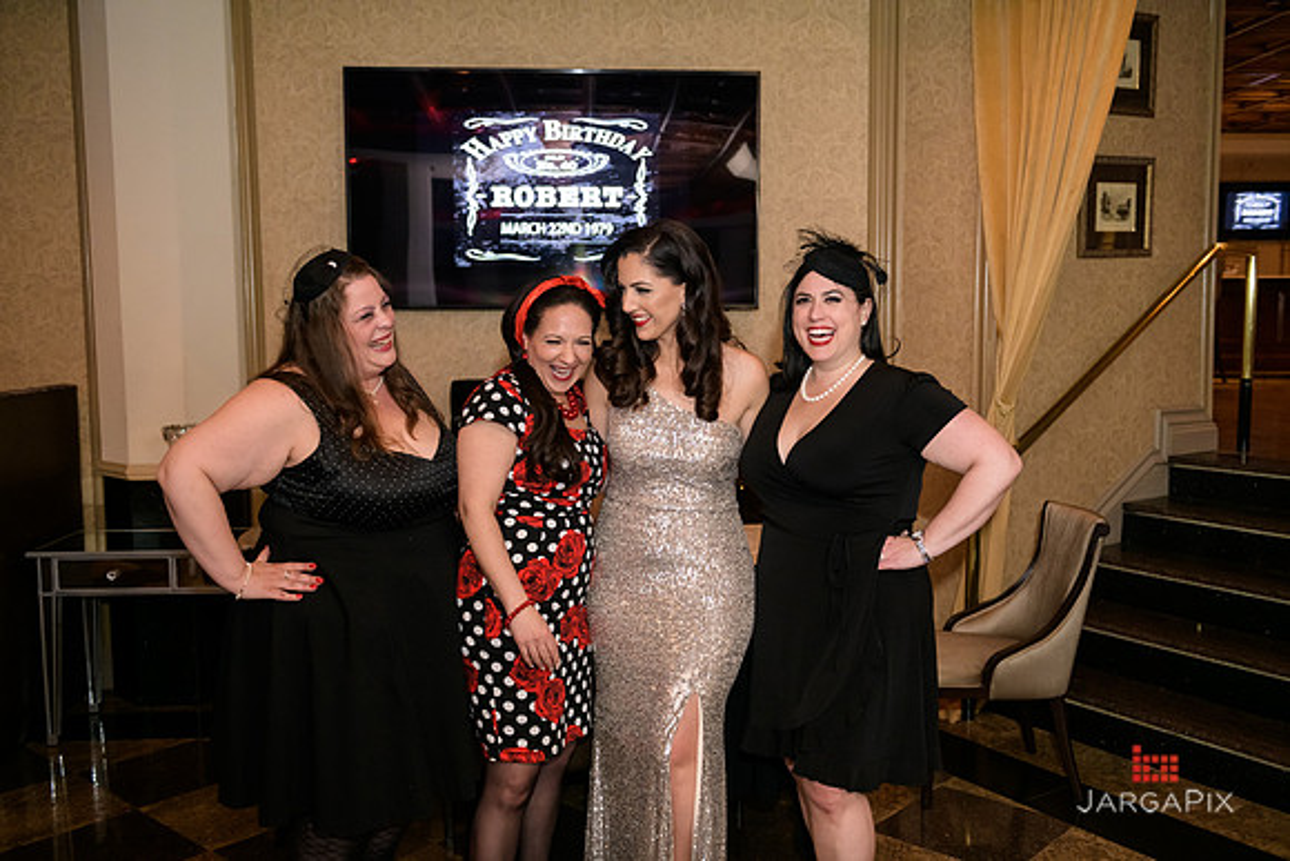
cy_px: 430
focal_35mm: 34
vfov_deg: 38.9
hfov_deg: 55.8
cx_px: 645
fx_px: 1219
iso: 1600
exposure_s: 1/125
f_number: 3.2
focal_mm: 34
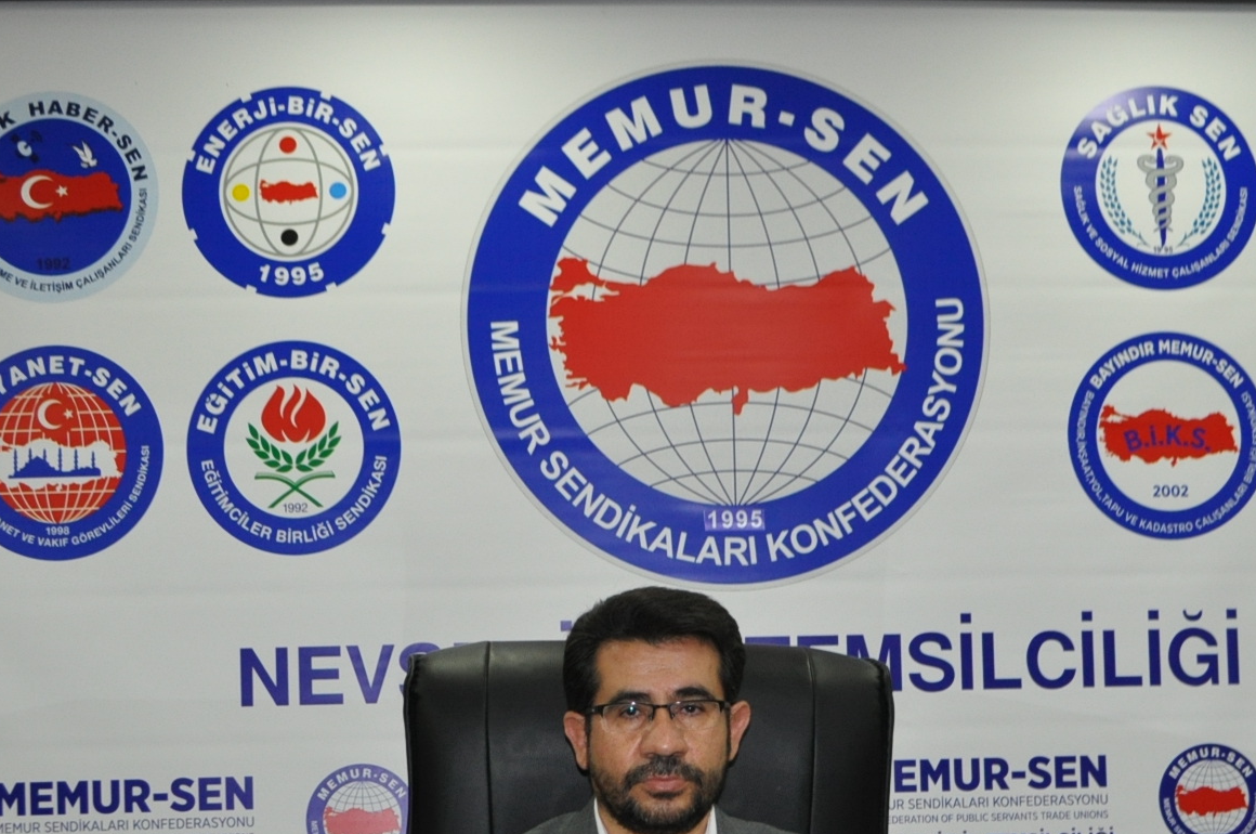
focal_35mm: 61
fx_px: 2125
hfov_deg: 32.9
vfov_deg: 21.7
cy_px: 744
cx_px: 688
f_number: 3.8
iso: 800
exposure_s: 1/80
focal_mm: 22
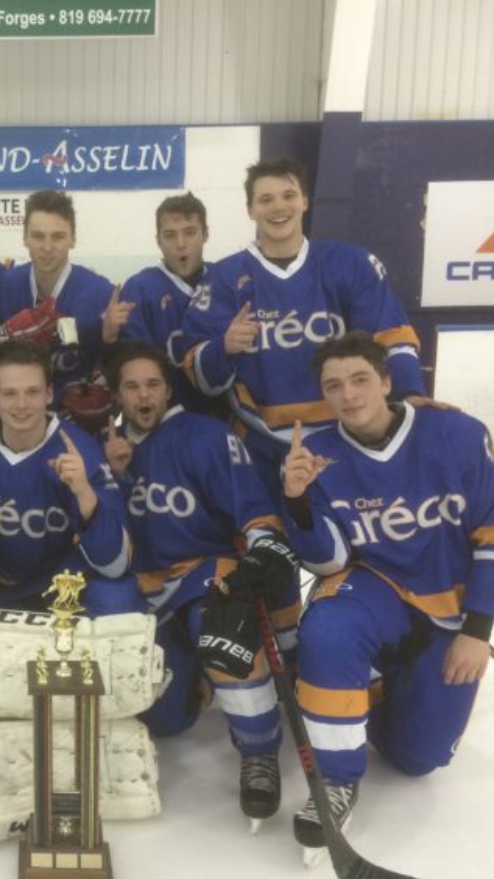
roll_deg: -0.1
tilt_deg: -10.9
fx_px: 1002
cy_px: 444
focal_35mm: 43
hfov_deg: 26.0
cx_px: -20
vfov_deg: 47.4
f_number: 2.2
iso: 80
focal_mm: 4.15
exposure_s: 1/30
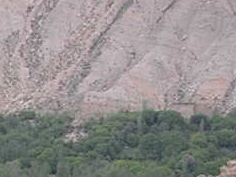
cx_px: -197
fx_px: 1329
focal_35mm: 195
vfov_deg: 7.5
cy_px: 277
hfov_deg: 9.6
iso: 70
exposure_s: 1/148
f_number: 2.9
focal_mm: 6.7
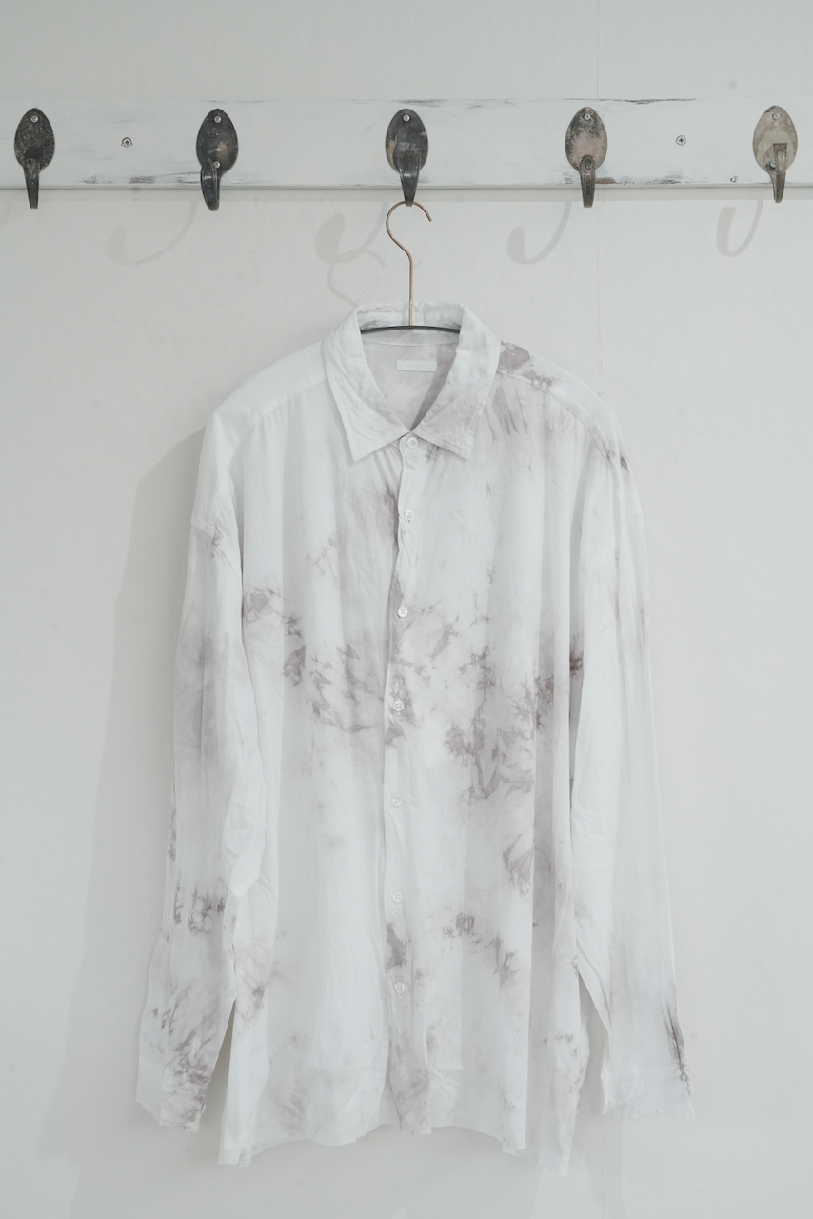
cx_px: 406
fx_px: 2065
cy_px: 610
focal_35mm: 61
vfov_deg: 32.9
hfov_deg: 22.3
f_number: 13
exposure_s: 1/30
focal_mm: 61
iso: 1600
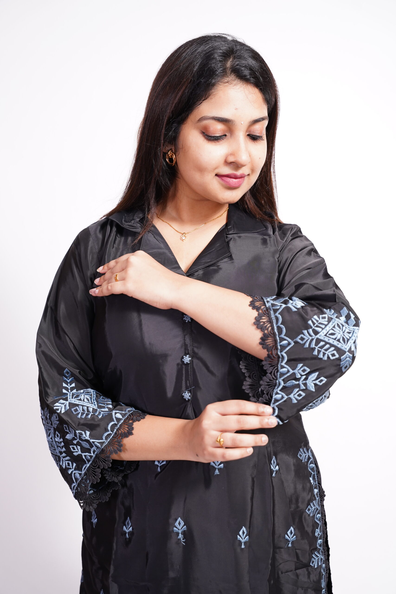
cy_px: 297
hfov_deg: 29.4
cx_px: 198
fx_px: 754
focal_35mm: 46
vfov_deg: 43.0
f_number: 4
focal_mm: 45.7
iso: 640
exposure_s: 1/50
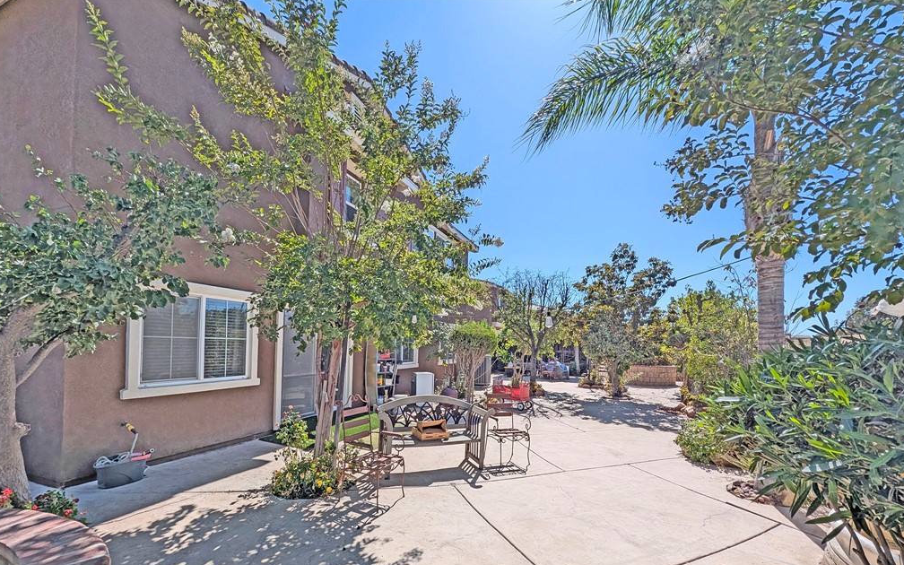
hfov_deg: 105.3
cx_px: 448
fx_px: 345
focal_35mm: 14
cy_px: 341
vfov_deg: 77.7
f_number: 2.2
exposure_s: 1/1773
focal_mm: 1.95
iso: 51
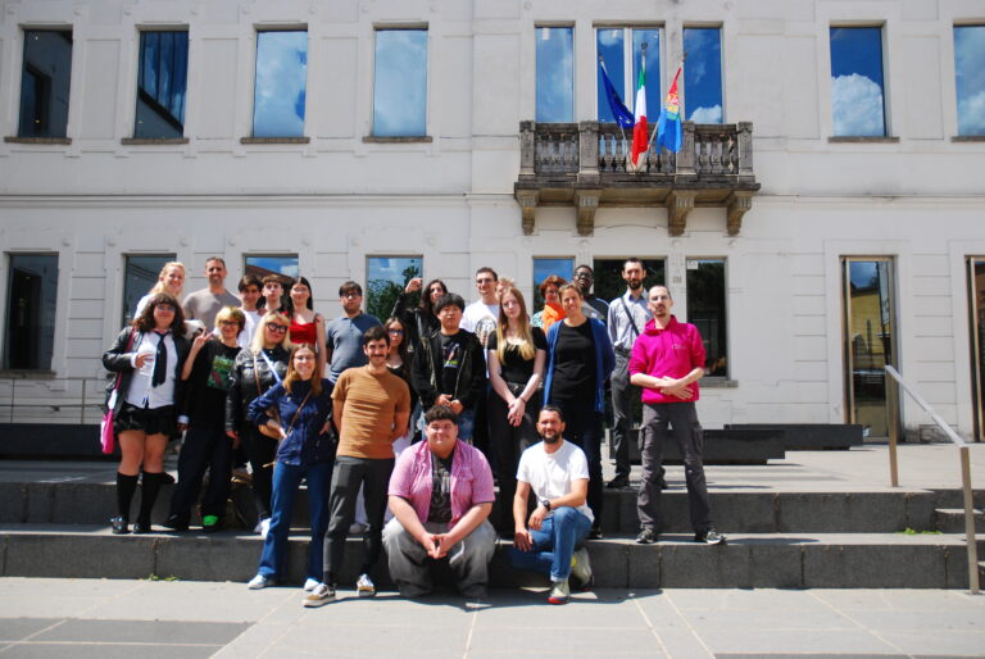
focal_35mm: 36
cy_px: 330
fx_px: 986
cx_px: 492
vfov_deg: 37.0
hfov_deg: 53.1
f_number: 3.8
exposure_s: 1/2000
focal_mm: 24
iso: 400
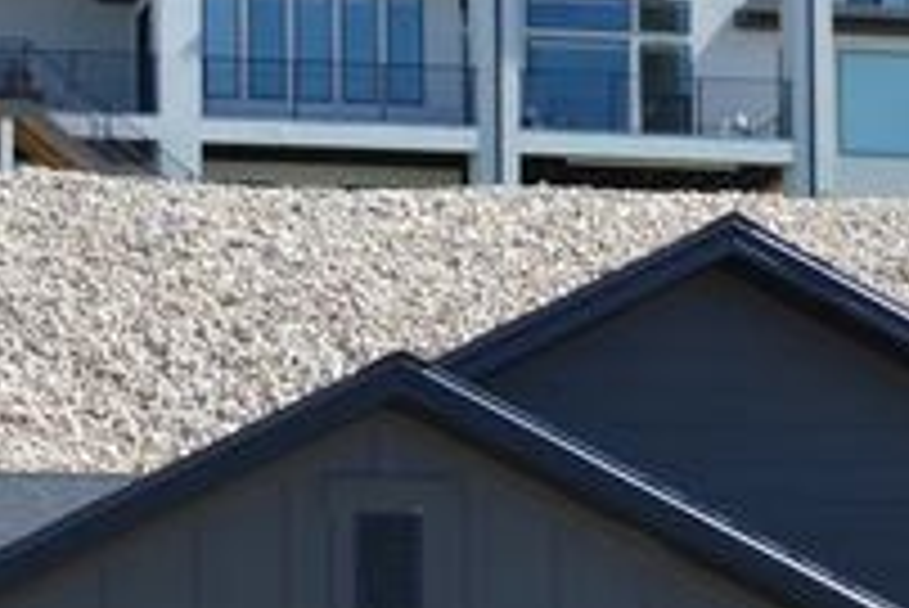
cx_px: -9
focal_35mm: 175
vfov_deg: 7.7
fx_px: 4410
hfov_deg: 11.6
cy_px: 984
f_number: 8
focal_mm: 23
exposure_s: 1/250
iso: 100
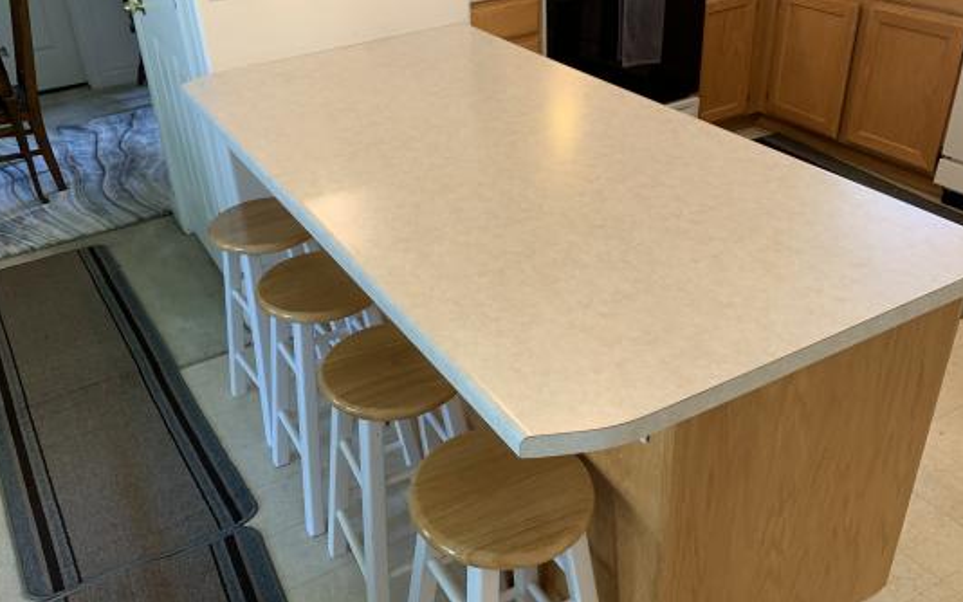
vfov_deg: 38.3
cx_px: 449
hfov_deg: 58.1
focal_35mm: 33
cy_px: 287
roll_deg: +4.3
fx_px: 866
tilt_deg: -29.8
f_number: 1.8
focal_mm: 4.25
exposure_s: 1/60
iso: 100
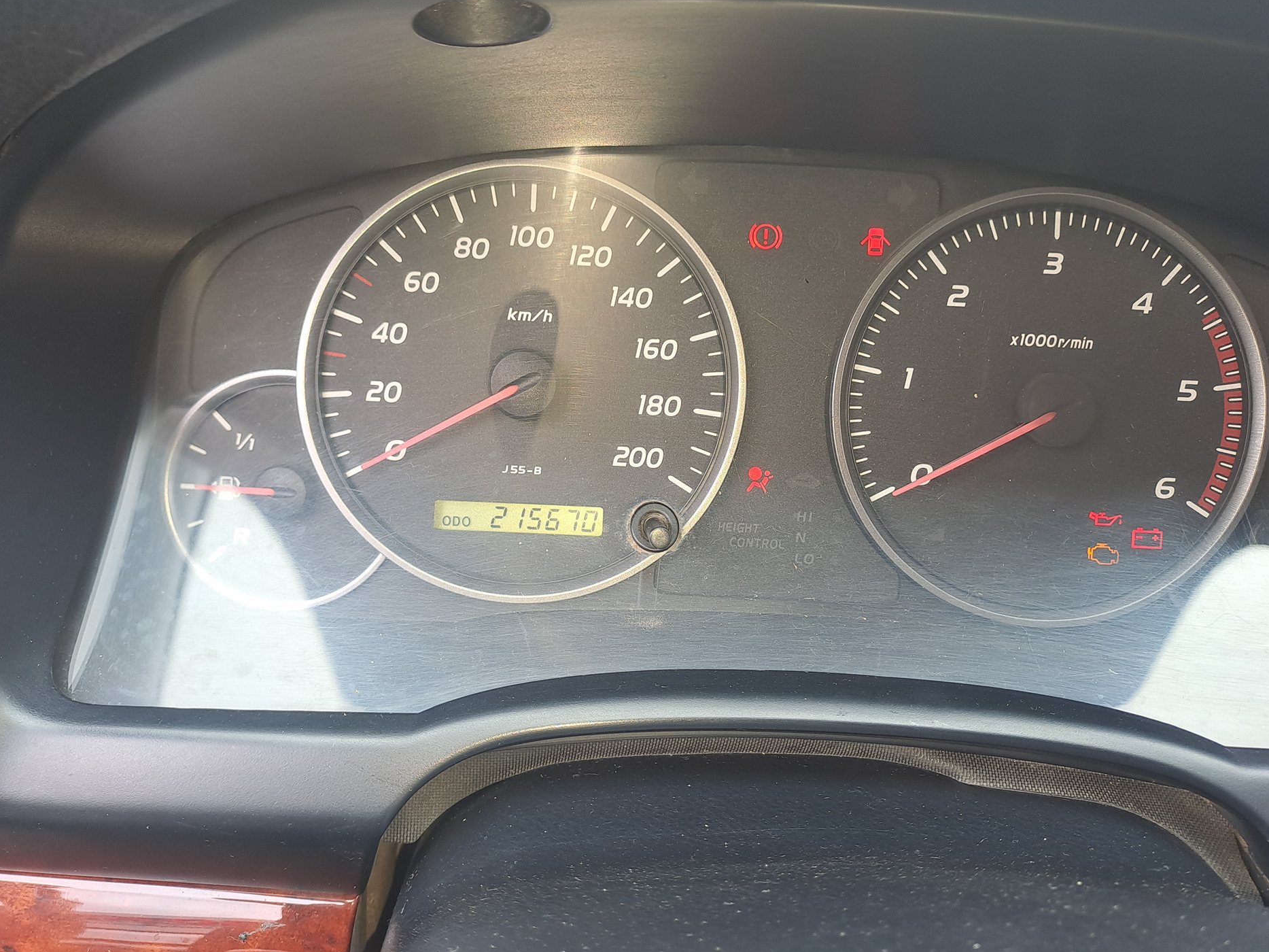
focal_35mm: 27
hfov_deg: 65.3
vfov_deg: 51.3
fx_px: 990
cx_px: 608
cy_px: 473
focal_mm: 4.65
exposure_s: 1/60
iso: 40
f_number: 1.8
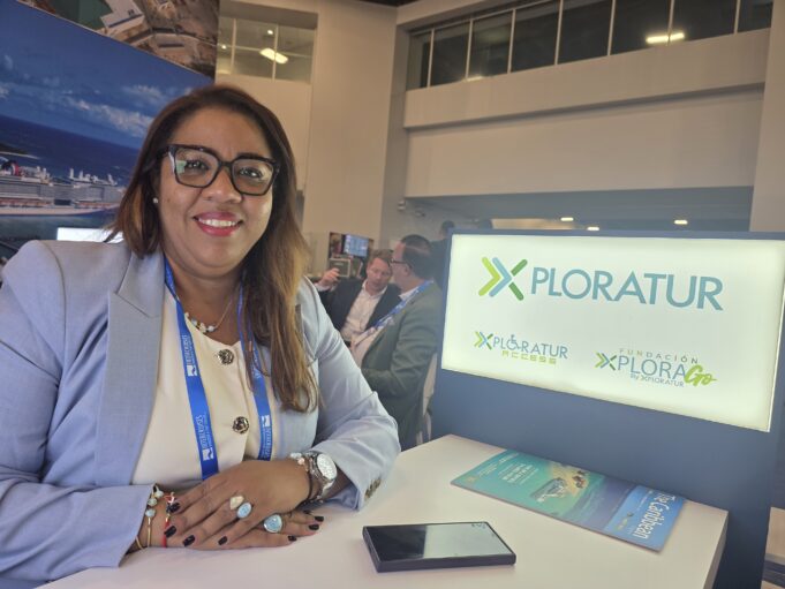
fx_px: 522
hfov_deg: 73.9
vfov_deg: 58.9
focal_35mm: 23
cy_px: 294
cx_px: 392
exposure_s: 1/120
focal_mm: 6.3
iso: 100
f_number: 1.7
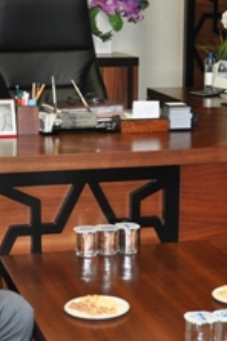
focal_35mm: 95
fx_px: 898
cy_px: 230
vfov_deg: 21.4
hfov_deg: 14.4
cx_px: 163
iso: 800
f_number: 3.8
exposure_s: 1/60
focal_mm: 22
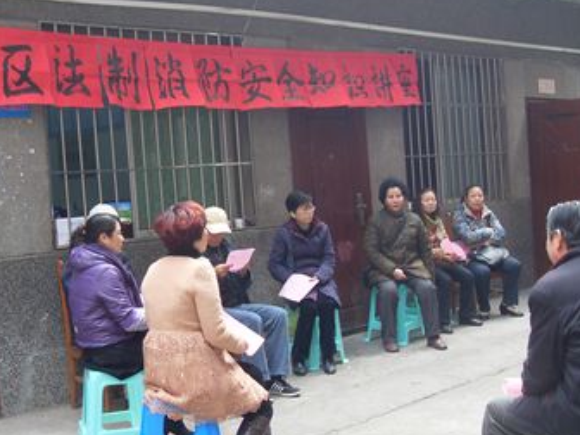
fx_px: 922
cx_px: 287
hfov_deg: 34.9
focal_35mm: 55
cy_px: 244
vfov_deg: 26.5
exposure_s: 1/45
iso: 100
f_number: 2.8
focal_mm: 6.3
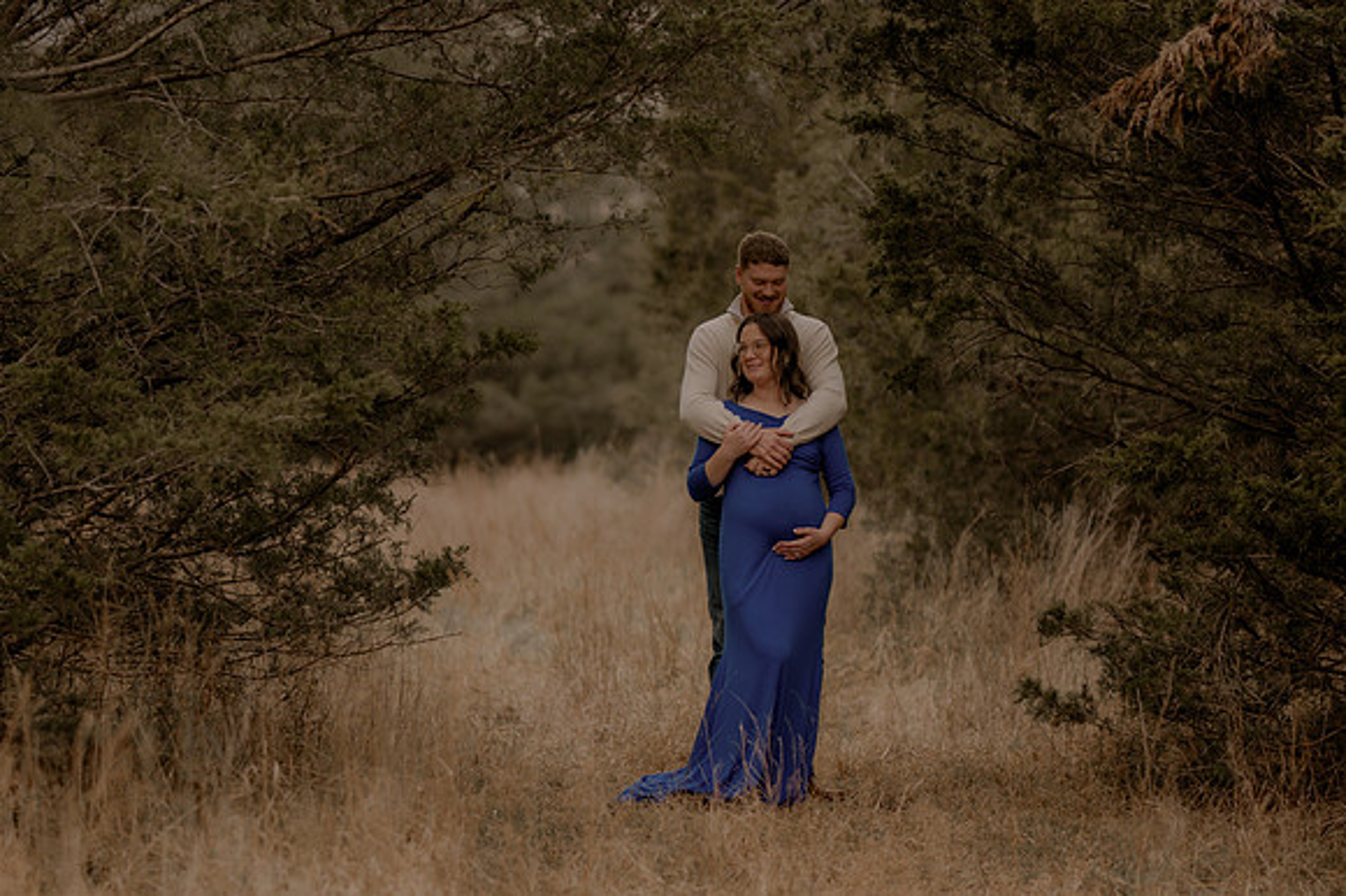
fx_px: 4746
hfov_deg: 16.1
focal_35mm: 127
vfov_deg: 10.8
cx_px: 673
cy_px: 448
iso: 200
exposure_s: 1/1600
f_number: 1.4
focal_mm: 85
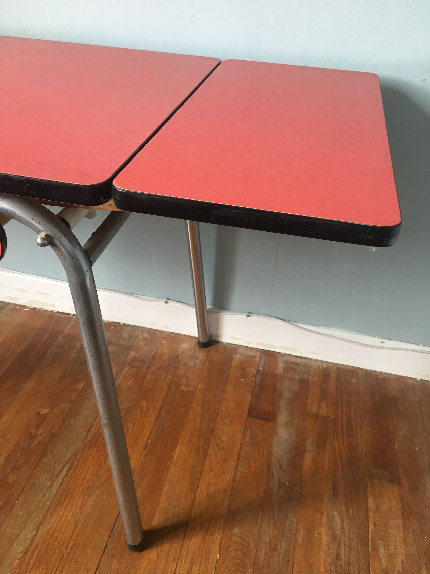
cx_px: 215
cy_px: 287
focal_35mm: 29
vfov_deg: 61.7
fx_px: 480
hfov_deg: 48.2
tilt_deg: -35.7
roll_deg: -3.4
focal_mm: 4.15
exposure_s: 1/33
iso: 100
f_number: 2.2
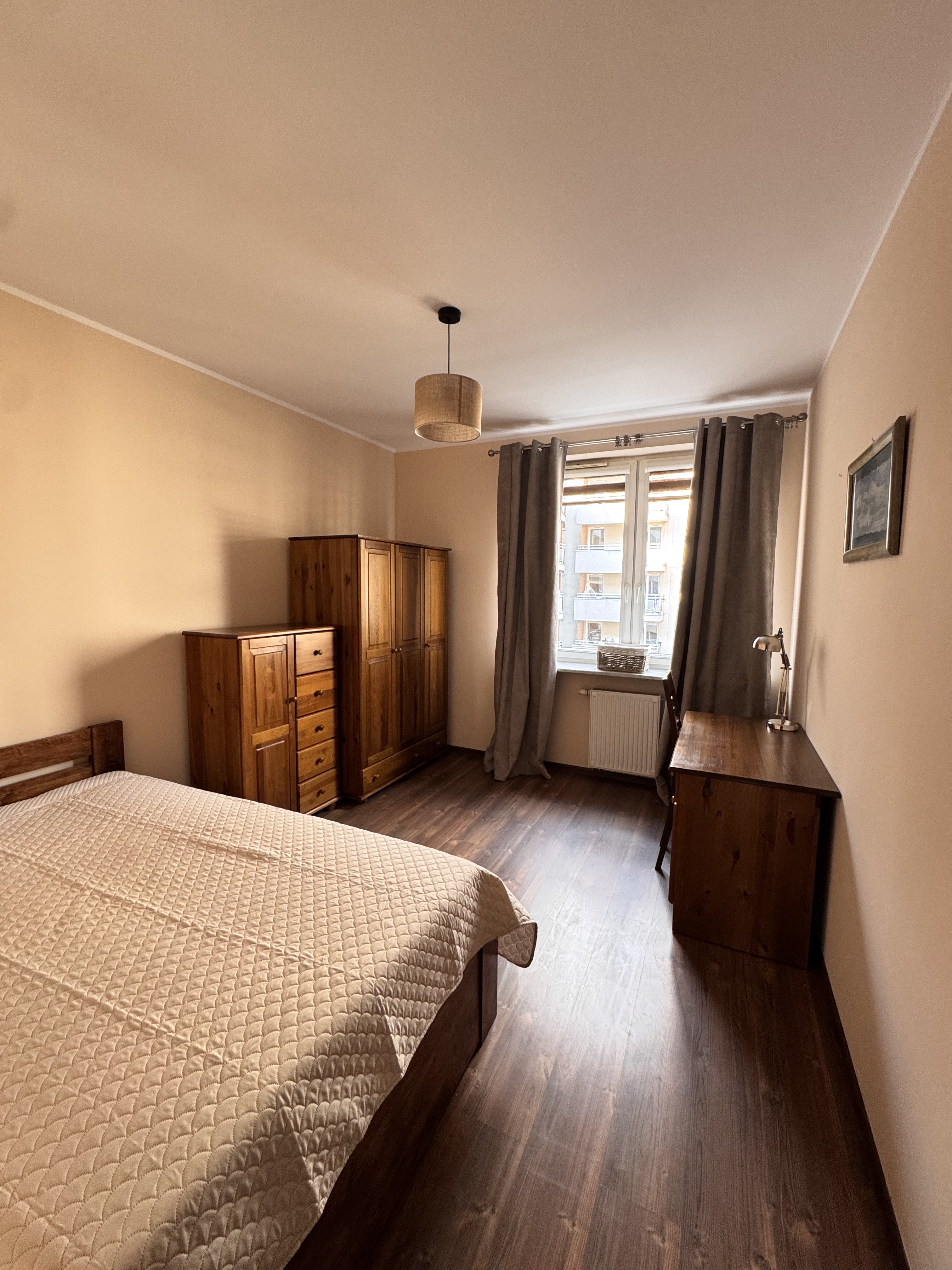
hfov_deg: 85.7
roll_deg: -0.4
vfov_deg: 102.1
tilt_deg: -5.2
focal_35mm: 14
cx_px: 476
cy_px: 635
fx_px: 513
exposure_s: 1/99
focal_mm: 2.22
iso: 160
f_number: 2.2
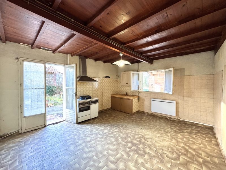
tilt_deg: -0.6
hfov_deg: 102.1
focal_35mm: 14
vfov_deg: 85.7
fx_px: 91
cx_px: 113
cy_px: 85
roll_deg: +0.0
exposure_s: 1/50
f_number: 2.2
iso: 200
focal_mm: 2.22
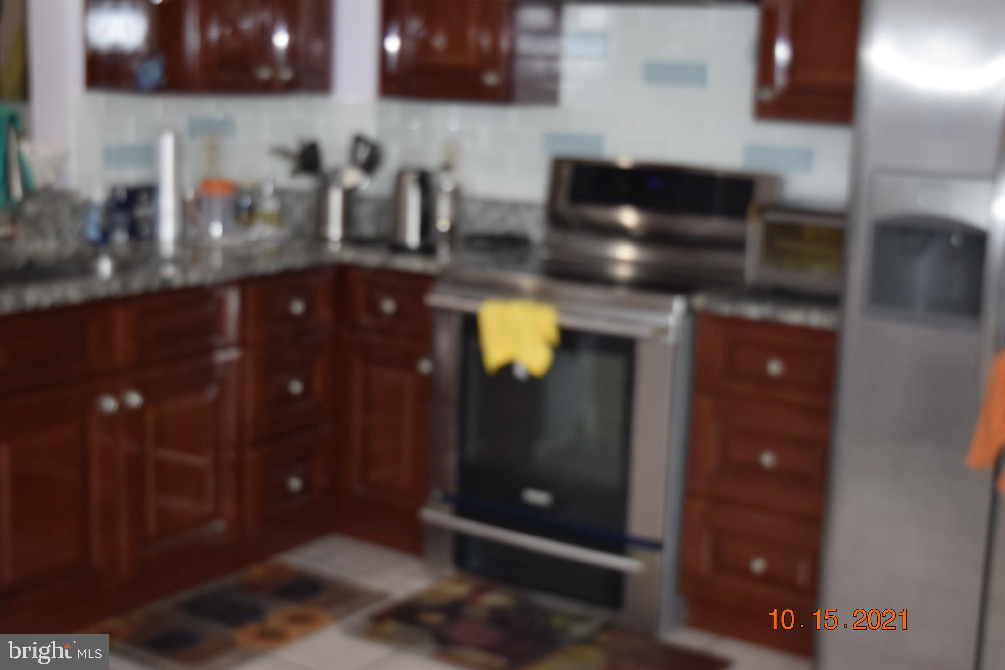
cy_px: 335
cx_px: 502
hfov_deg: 37.9
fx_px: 1465
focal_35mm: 52
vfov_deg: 25.7
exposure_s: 1/60
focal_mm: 35
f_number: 4.5
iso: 800
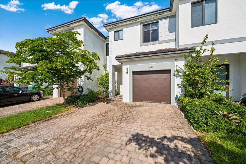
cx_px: 123
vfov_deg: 85.4
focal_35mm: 13
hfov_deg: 108.3
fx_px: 89
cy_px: 82
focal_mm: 13
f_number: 11
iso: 100
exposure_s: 1/250
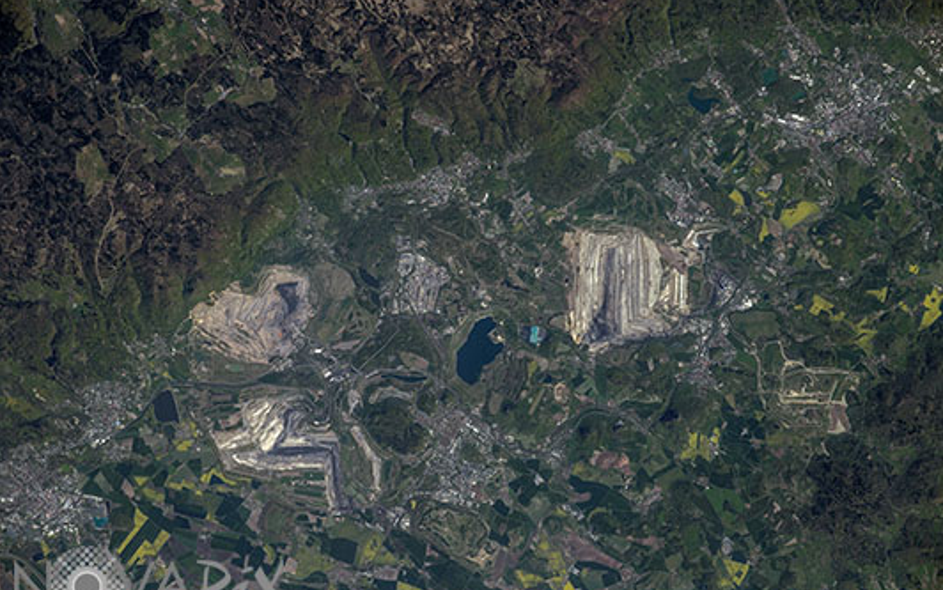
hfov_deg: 5.0
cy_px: 303
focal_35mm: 421
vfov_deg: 3.1
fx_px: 10824
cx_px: 472
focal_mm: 400
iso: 200
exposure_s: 1/800
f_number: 8
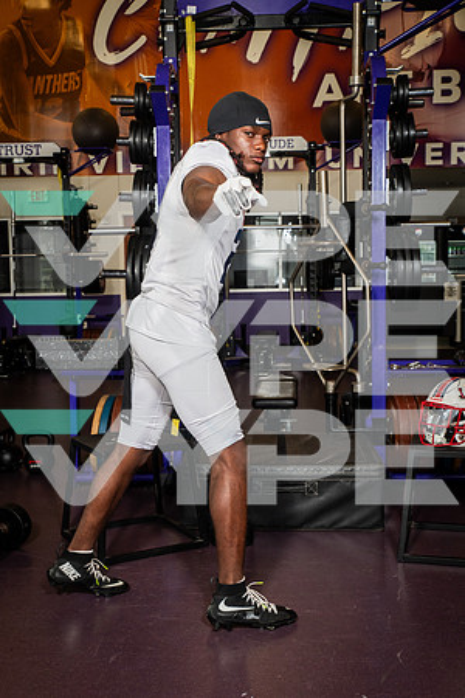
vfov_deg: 44.5
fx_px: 852
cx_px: 232
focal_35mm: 44
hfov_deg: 30.5
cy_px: 349
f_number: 7.1
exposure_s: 1/250
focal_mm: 44
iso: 800
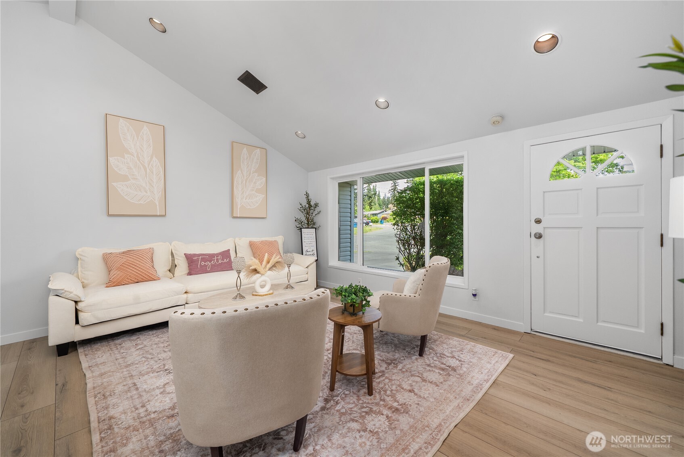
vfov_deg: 81.3
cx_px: 342
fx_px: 266
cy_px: 228
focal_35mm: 14
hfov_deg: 104.2
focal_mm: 14
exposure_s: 1/15
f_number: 7.1
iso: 1000
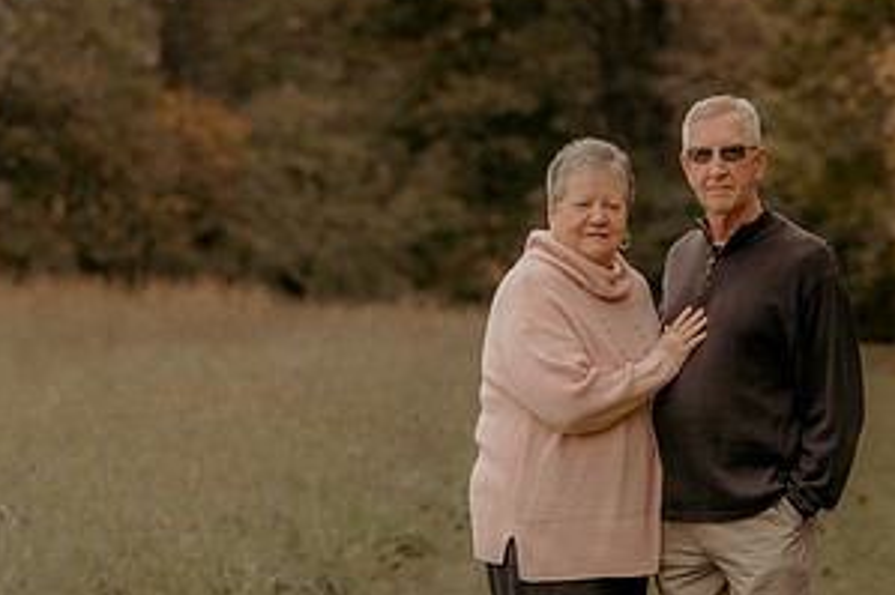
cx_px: 641
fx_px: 4100
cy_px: 484
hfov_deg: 12.4
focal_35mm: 165
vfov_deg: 8.3
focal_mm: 85
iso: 125
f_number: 2.8
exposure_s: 1/800
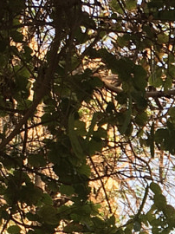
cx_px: 342
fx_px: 1161
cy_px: 270
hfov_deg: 8.2
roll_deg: -0.5
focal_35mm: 172
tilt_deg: +13.8
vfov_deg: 11.3
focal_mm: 4.15
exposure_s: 1/333
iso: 25
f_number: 2.2
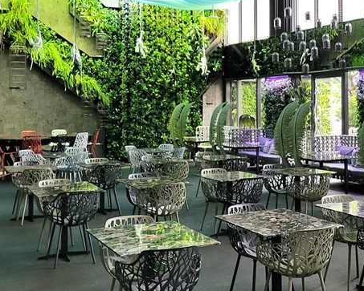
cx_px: 272
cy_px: 93
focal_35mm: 56
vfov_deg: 27.0
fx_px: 604
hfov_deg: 32.9
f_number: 1.8
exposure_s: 1/40
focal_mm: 5.4
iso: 640
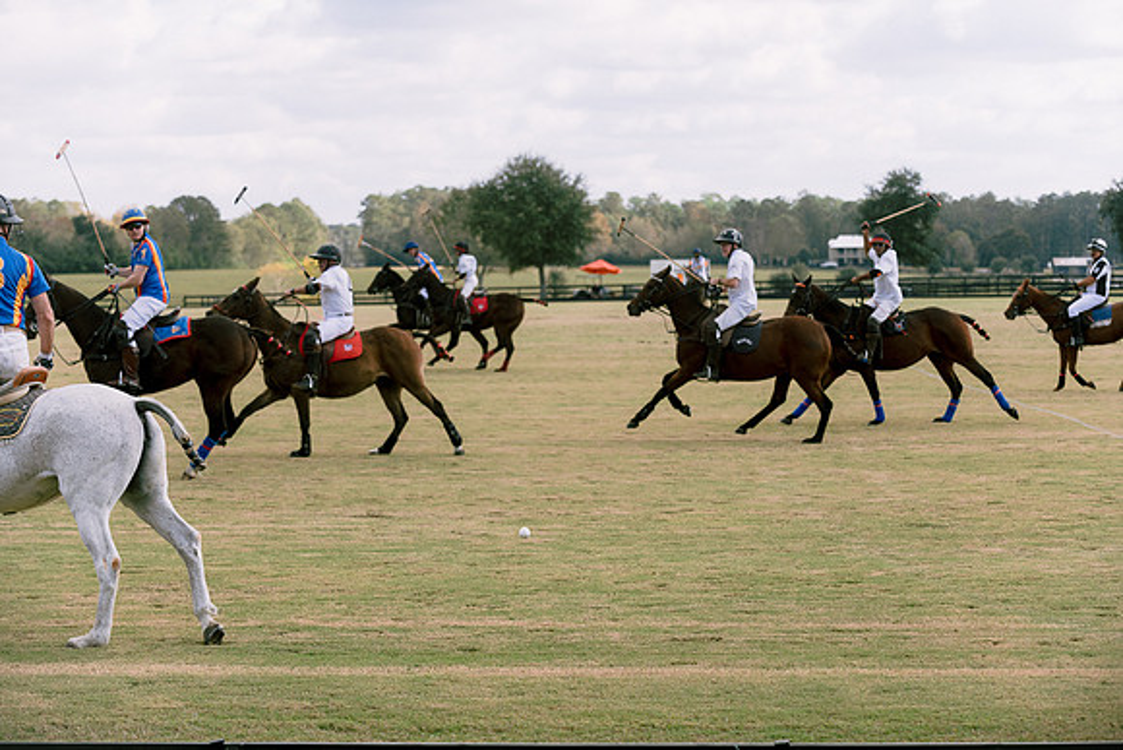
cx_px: 562
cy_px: 375
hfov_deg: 24.3
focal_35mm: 83
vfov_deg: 16.4
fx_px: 2604
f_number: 4
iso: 200
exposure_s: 1/3200
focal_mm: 82
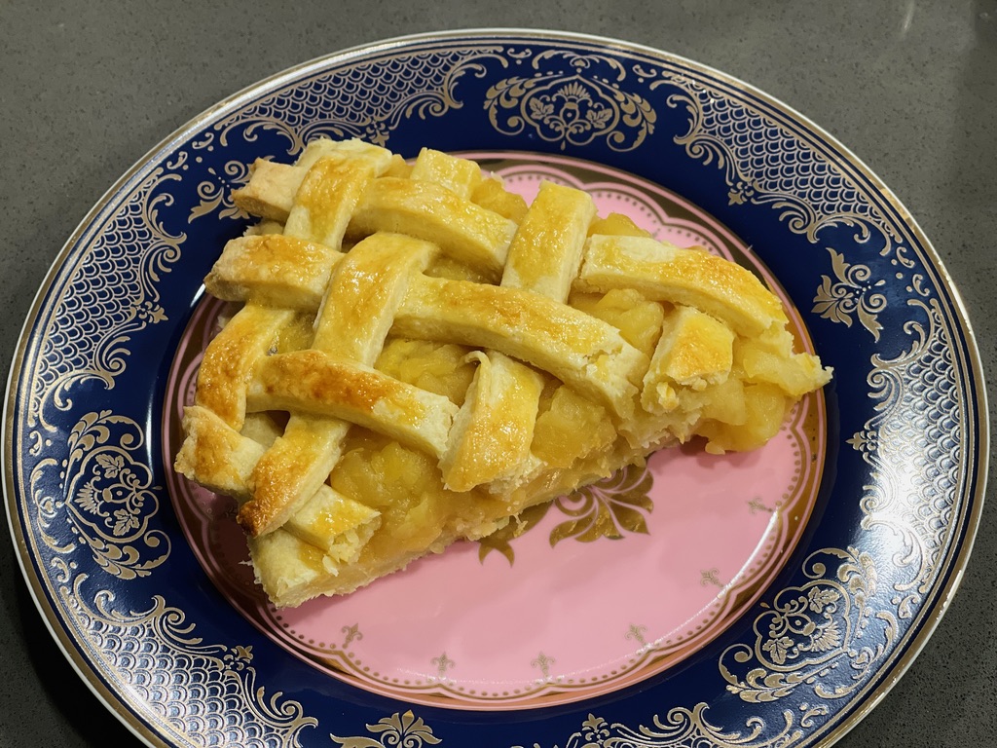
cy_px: 374
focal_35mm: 64
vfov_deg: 22.9
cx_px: 498
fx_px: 1843
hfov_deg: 30.3
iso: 160
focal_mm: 7.5
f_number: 2.2
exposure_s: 1/40
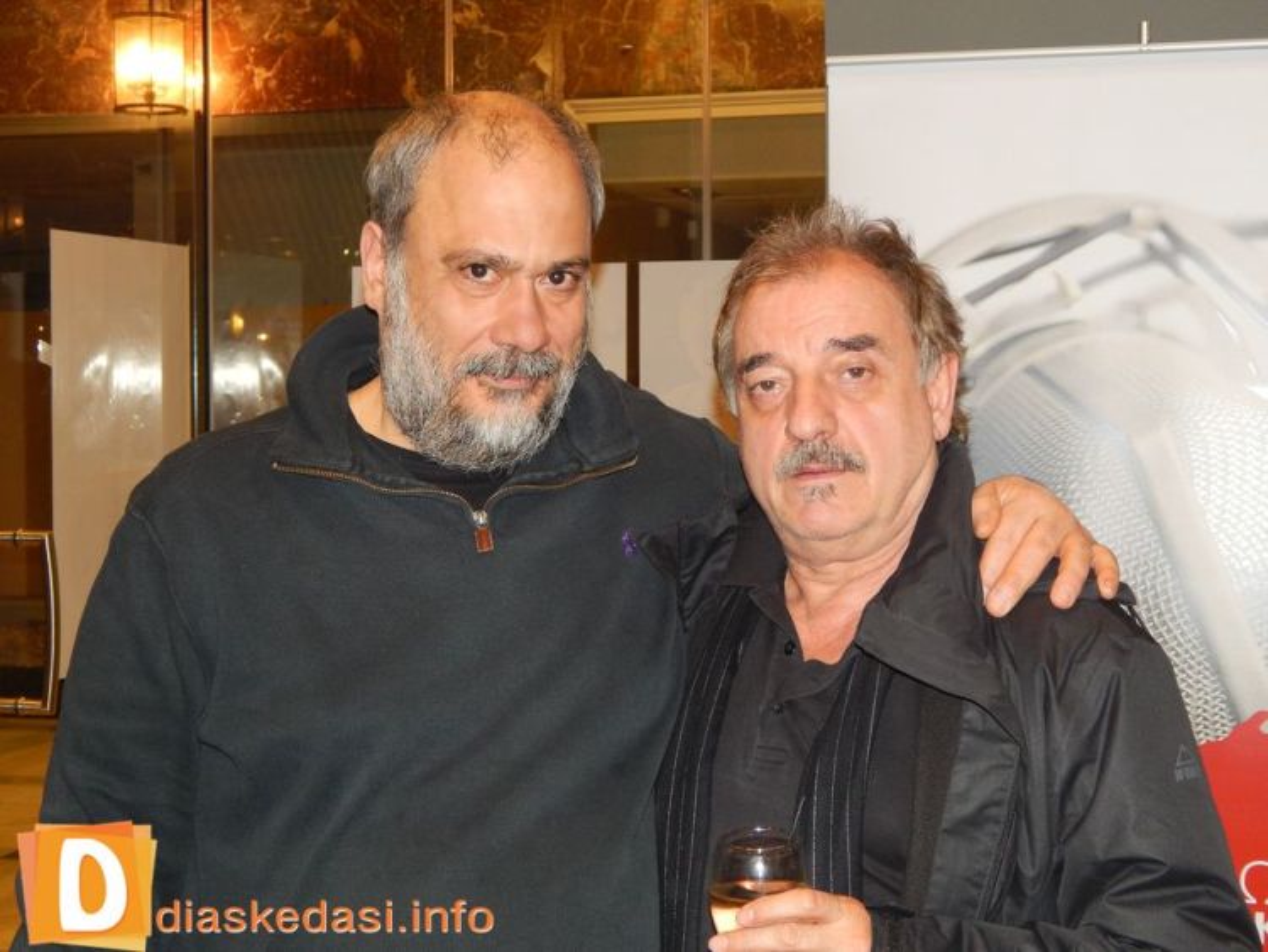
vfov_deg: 24.0
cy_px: 476
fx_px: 2235
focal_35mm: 61
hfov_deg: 31.7
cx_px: 634
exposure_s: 1/30
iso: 280
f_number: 4
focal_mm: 10.9
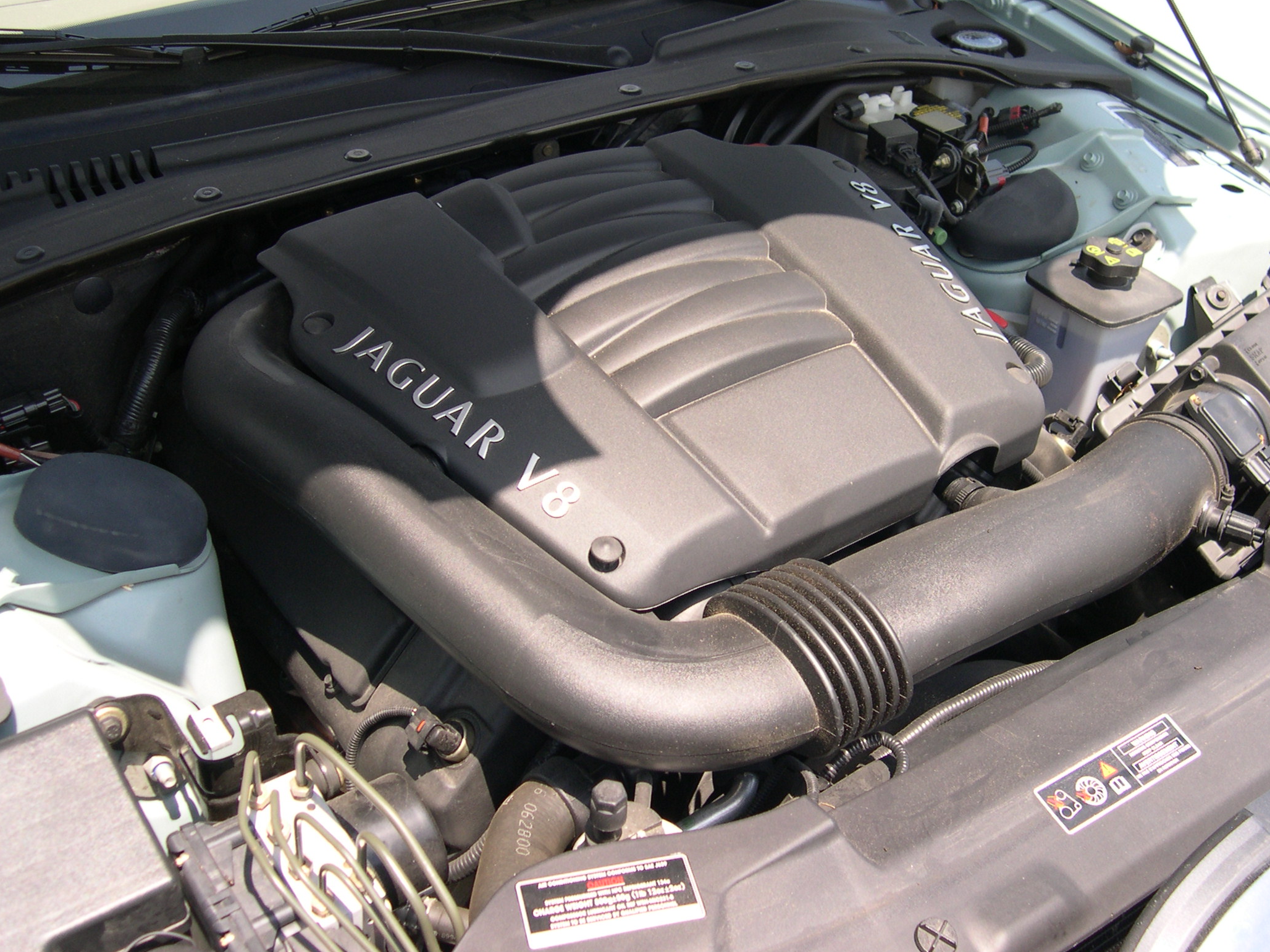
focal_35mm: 42
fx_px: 1541
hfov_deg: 44.8
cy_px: 429
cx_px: 651
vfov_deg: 34.3
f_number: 2.8
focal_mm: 8
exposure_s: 1/461
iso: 100
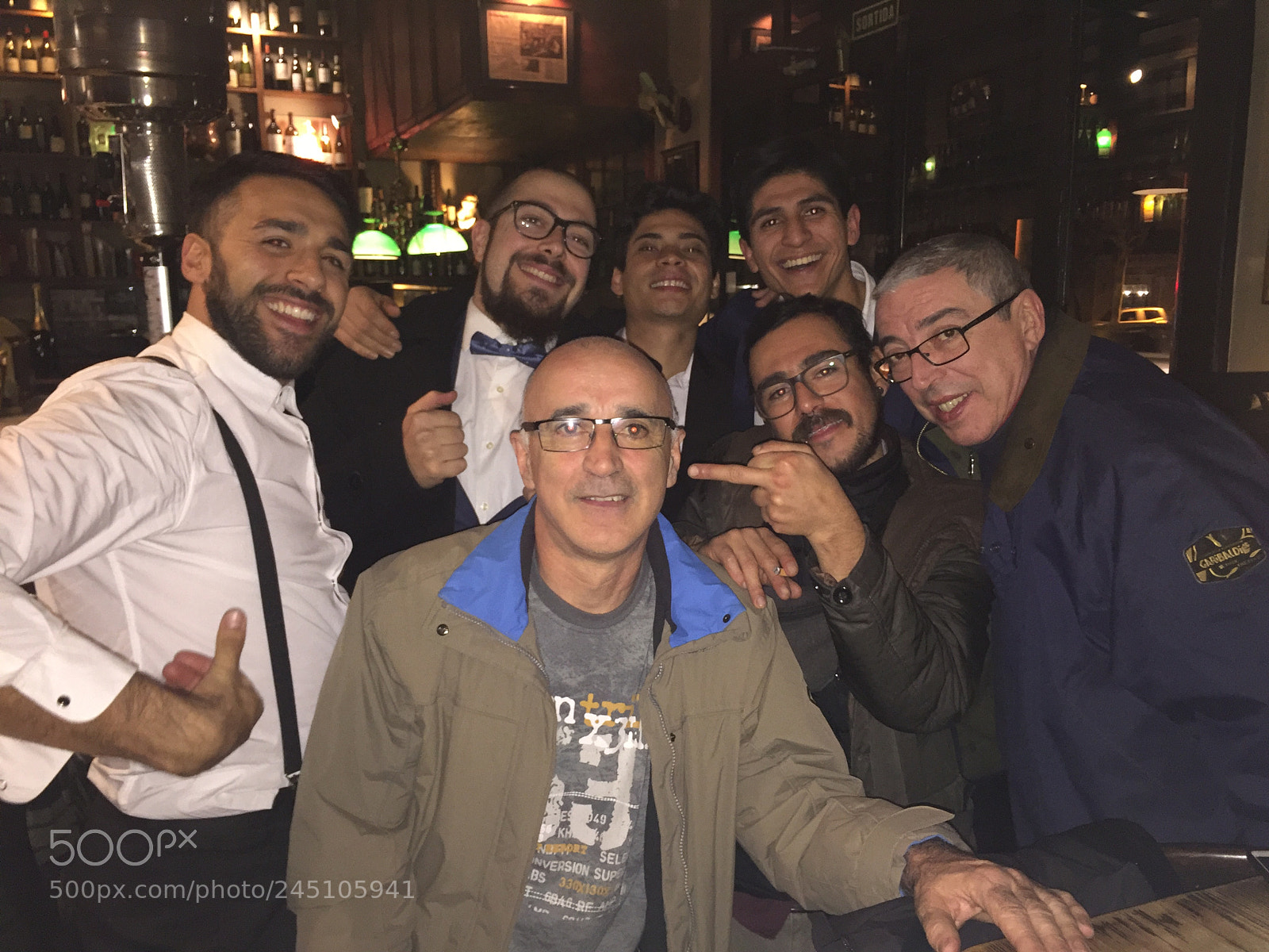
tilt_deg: -9.8
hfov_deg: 61.7
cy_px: 476
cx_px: 634
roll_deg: -0.5
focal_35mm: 29
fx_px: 1063
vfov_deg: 48.2
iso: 200
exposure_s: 1/17
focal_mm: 4.15
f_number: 2.2
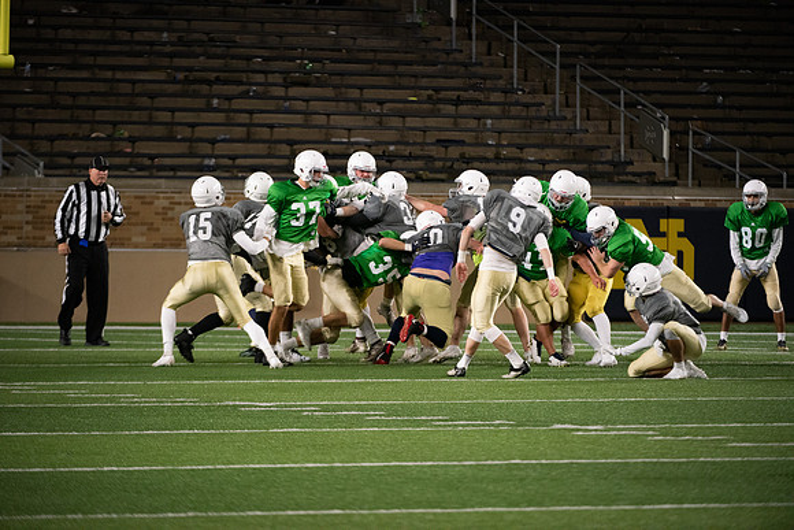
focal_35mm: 280
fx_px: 6177
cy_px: 265
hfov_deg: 7.4
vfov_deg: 4.9
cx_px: 397
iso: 4500
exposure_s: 1/500
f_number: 4
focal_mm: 280
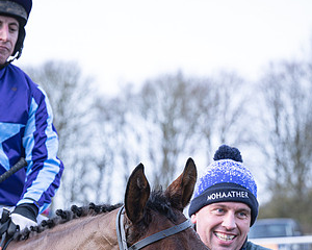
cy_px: 224
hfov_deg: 13.0
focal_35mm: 148
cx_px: 202
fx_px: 1367
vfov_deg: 10.4
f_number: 4
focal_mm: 70
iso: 800
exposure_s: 1/1000
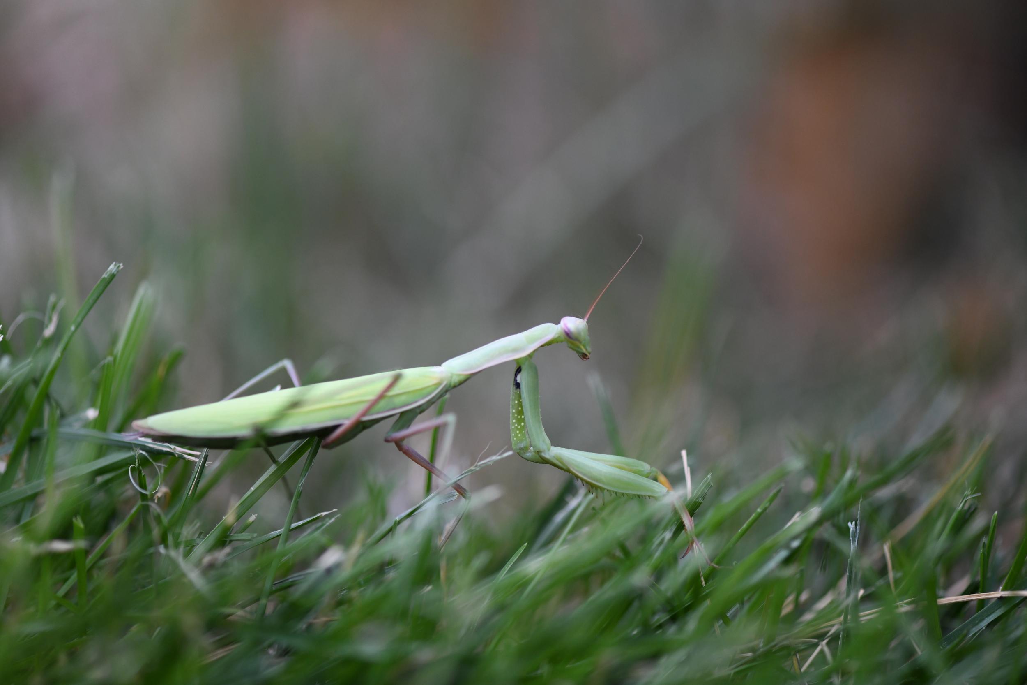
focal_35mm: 105
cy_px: 342
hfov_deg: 19.5
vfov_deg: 13.0
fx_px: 2995
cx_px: 514
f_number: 3.2
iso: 1000
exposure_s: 1/1000
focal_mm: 105
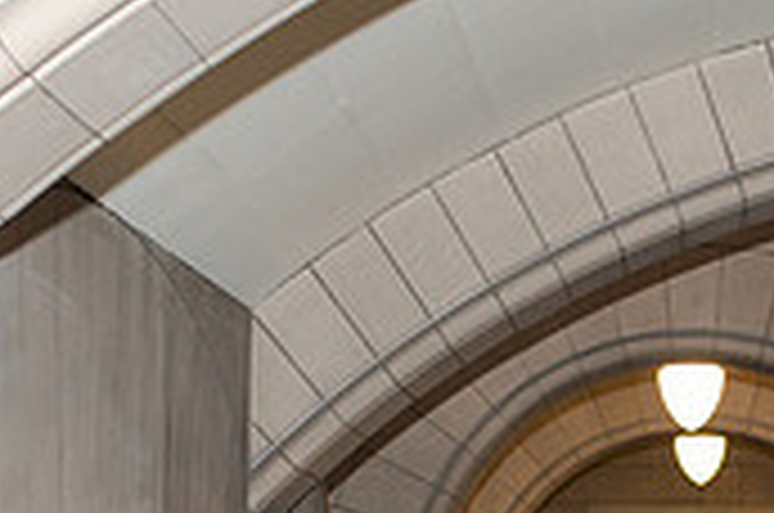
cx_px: 698
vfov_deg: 10.5
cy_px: 570
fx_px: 2747
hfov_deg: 15.8
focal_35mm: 128
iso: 1000
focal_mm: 35
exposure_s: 1/200
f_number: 3.5
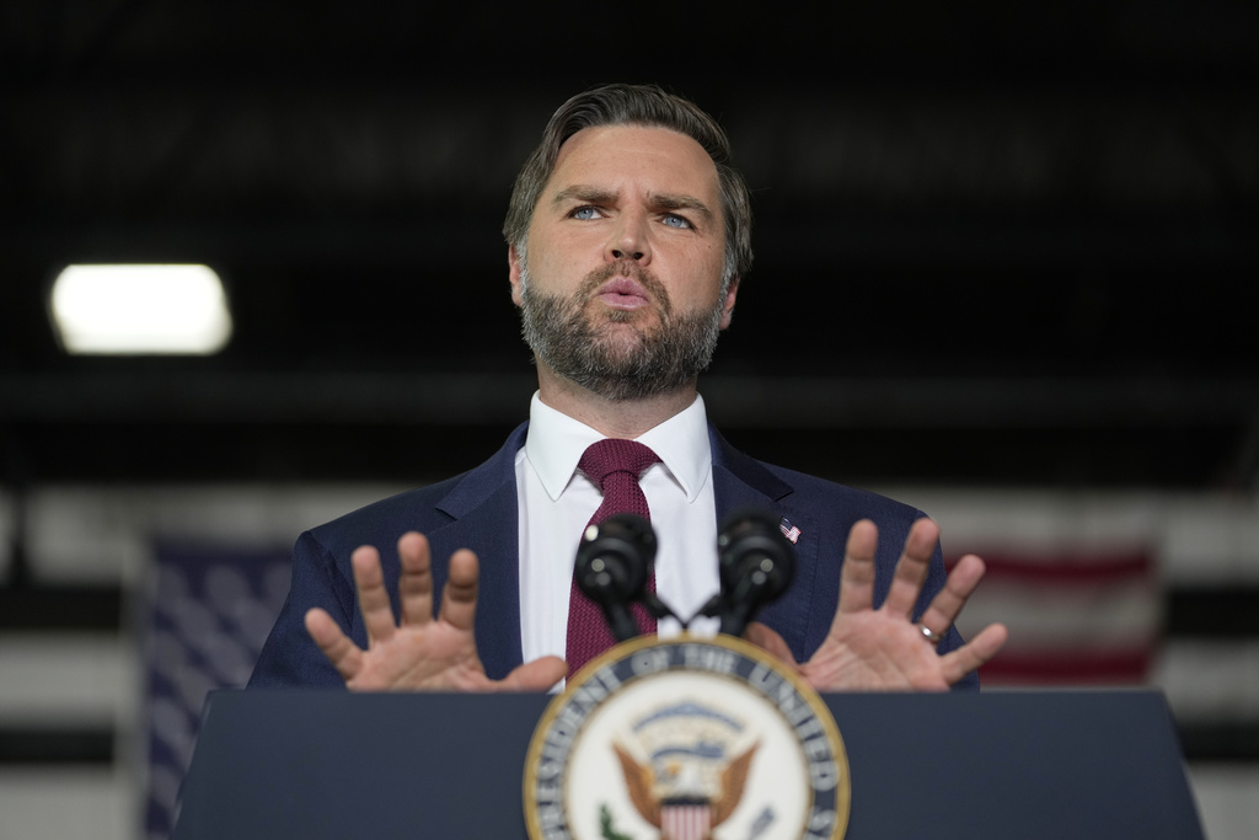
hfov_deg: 14.7
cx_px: 630
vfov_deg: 9.8
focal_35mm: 140
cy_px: 420
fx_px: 4896
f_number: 2.8
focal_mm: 140
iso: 640
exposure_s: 1/1000
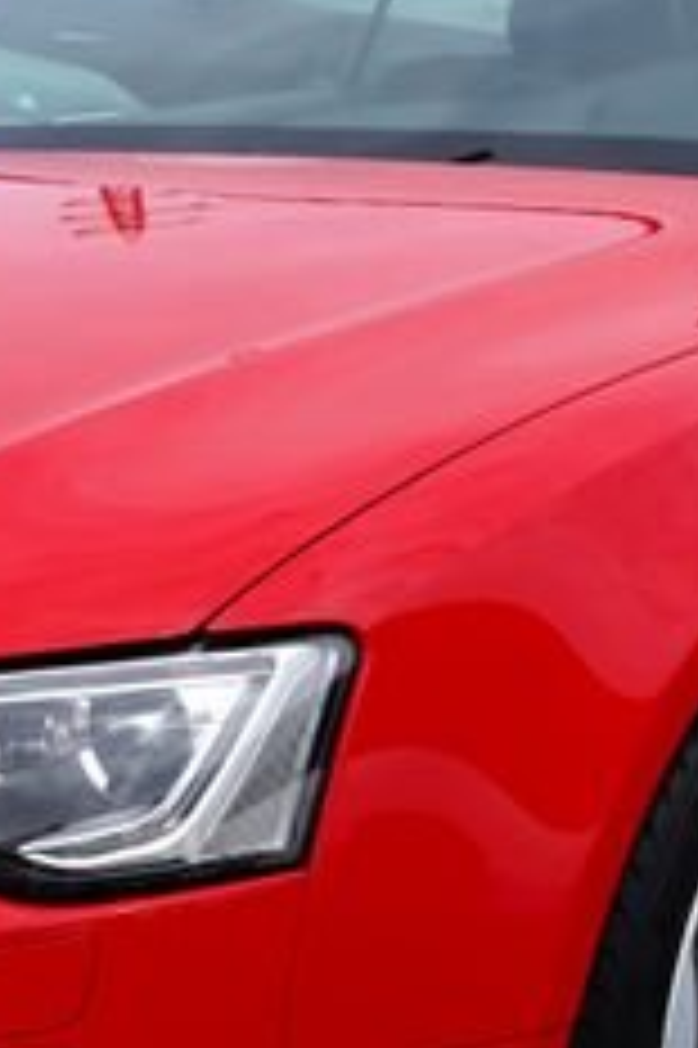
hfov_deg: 12.0
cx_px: 225
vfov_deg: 17.9
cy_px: 421
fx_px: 3320
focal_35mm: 114
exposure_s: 1/250
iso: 100
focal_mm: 26
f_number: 8
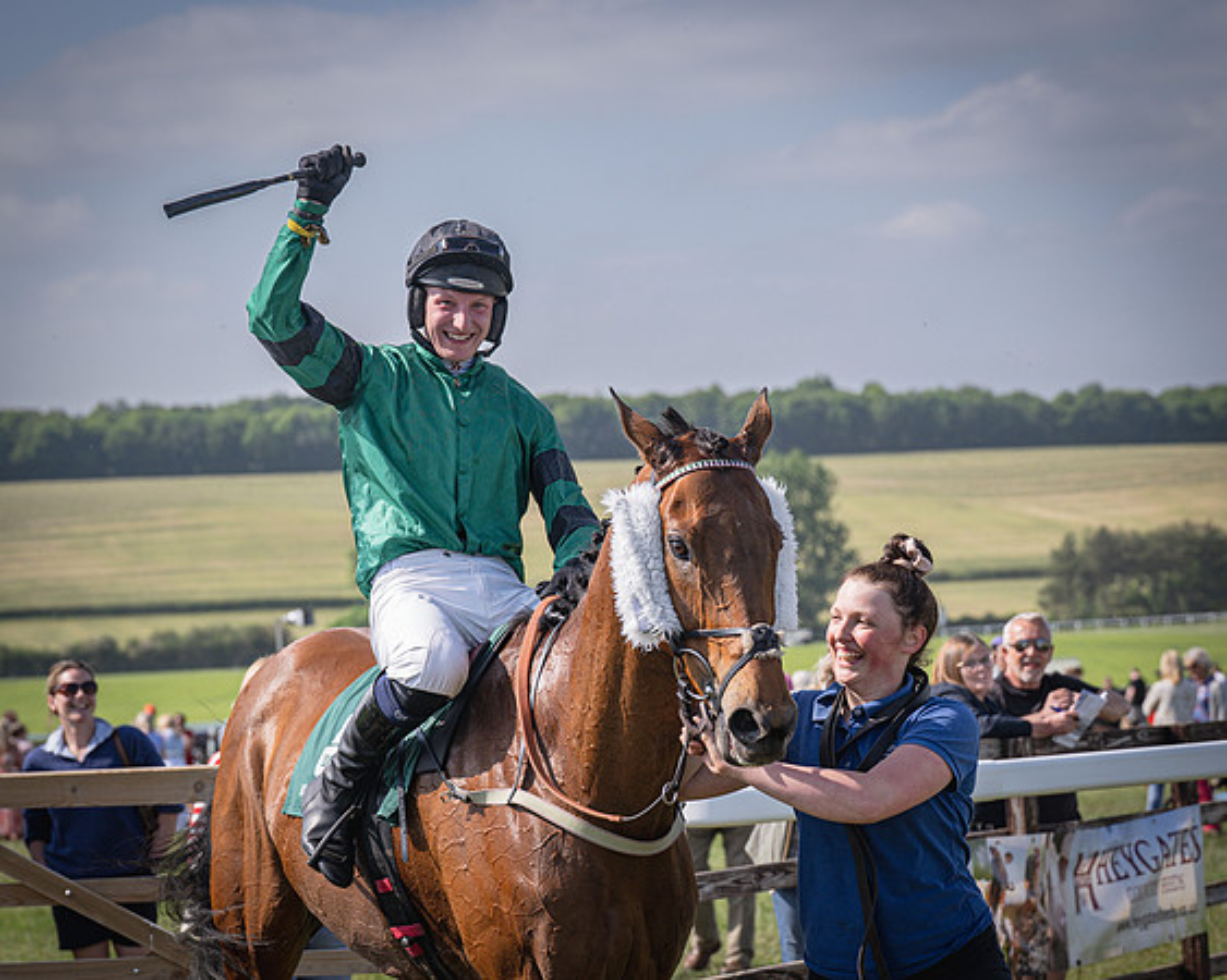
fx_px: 4343
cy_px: 490
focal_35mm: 120
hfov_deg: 16.1
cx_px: 627
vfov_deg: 12.9
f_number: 4
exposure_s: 1/1600
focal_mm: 70
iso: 200
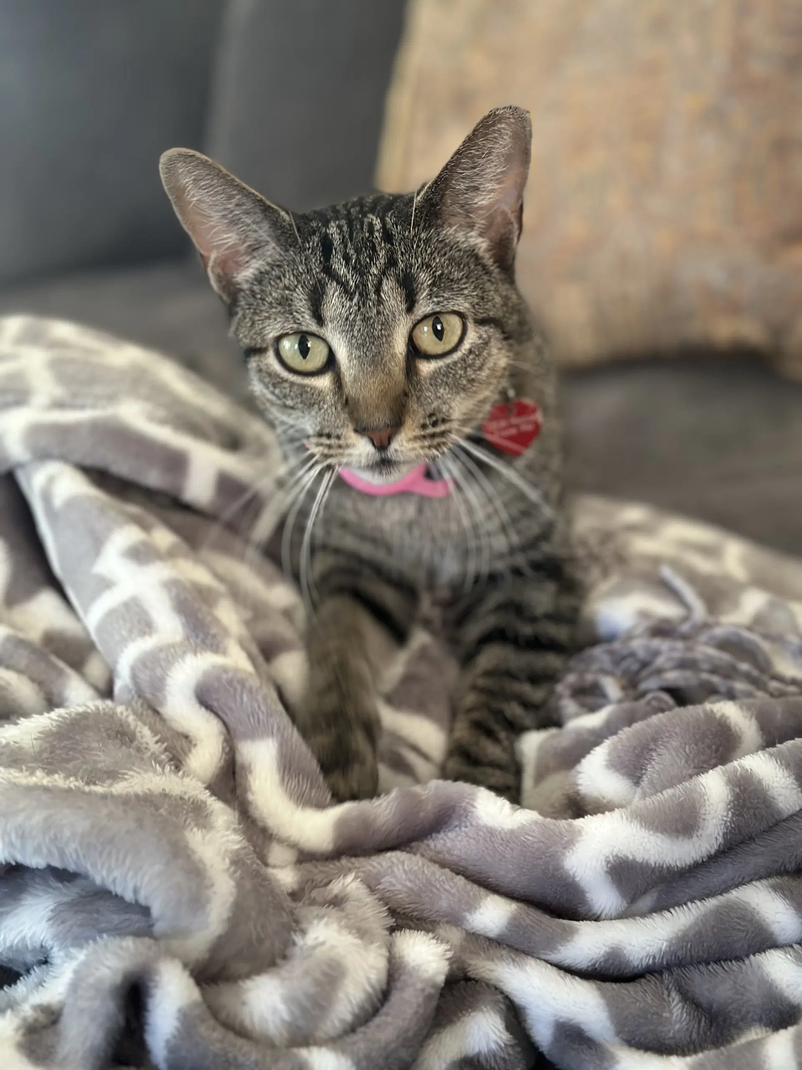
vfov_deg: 39.7
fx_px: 1483
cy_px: 535
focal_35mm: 48
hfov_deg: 30.3
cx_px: 401
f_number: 1.78
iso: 400
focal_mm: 6.86
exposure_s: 1/55
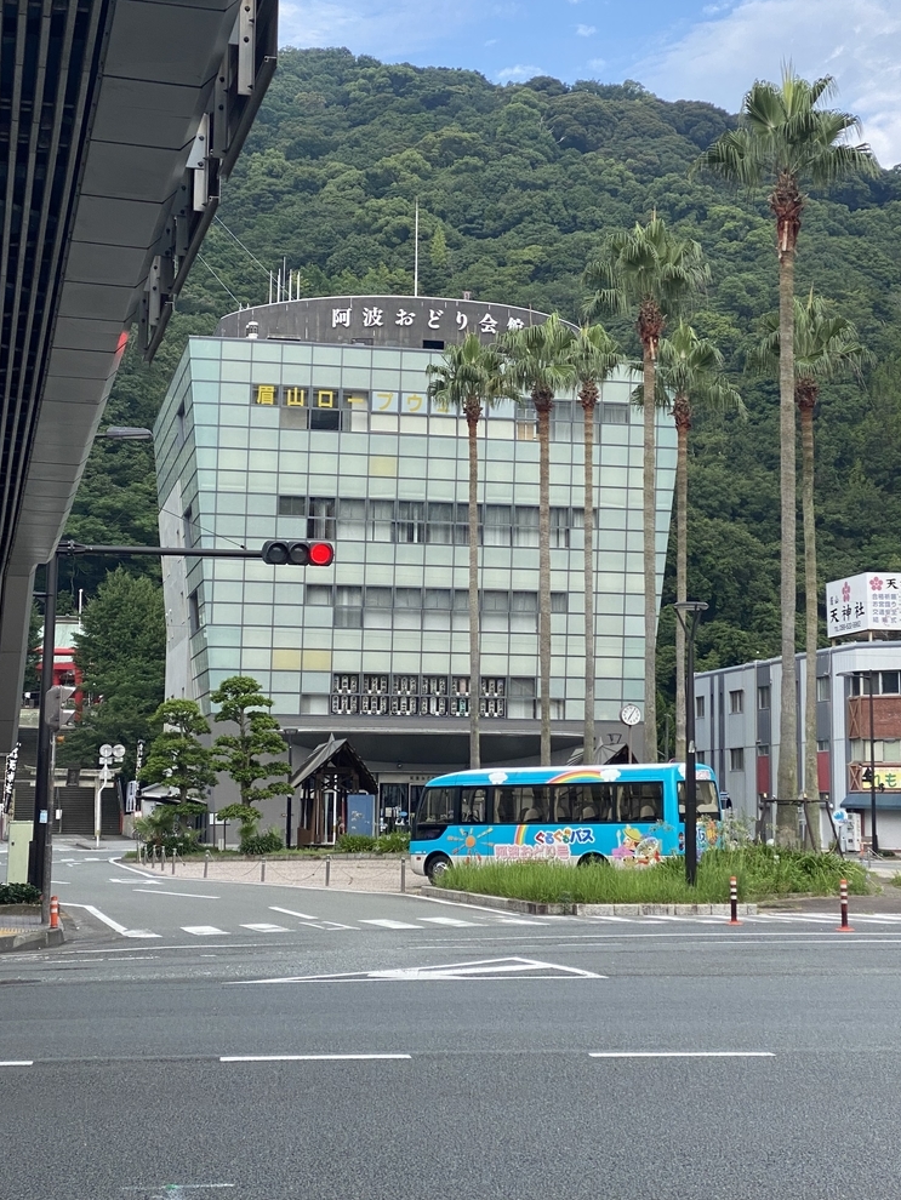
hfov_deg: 23.3
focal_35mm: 63
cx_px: 492
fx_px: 2185
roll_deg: -0.9
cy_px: 499
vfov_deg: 30.7
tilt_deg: +8.7
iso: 20
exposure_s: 1/578
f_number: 2
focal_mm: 6
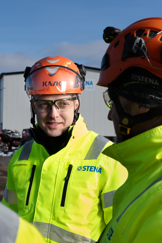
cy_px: 121
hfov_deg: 16.4
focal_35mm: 83
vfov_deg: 24.5
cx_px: 47
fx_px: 560
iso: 100
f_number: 10
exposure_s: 1/200
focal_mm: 55
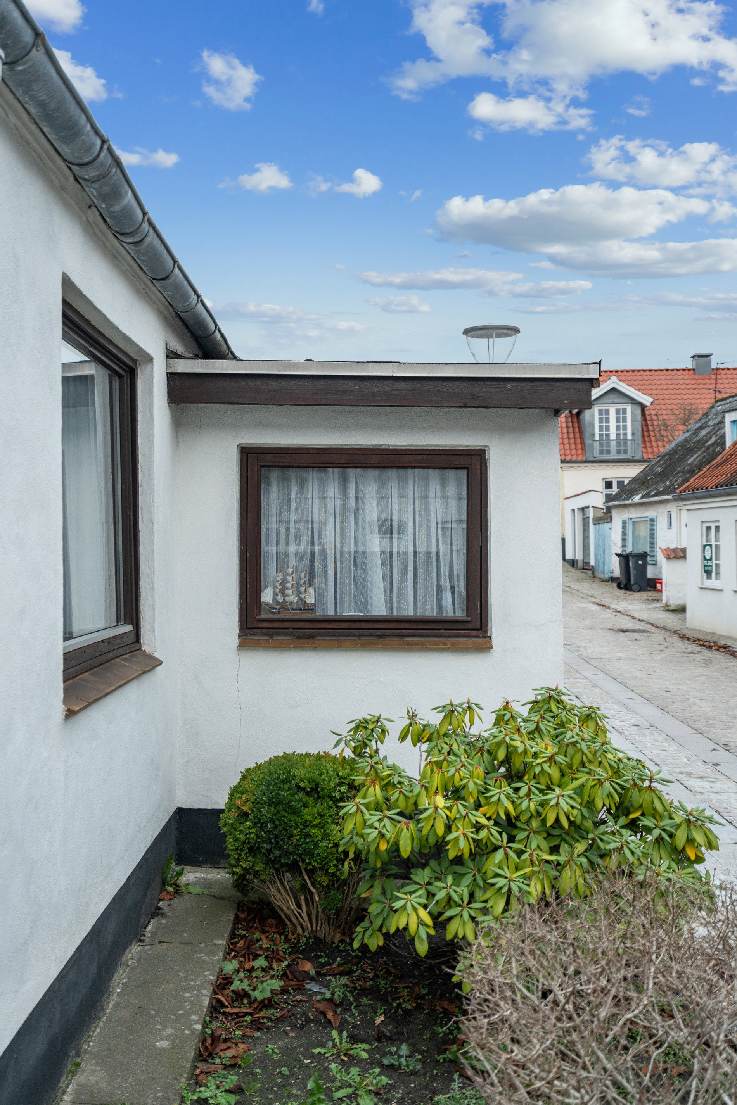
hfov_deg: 37.9
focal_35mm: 35
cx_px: 368
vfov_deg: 54.4
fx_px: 1075
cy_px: 552
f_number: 4
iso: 500
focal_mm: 35
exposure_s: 1/160
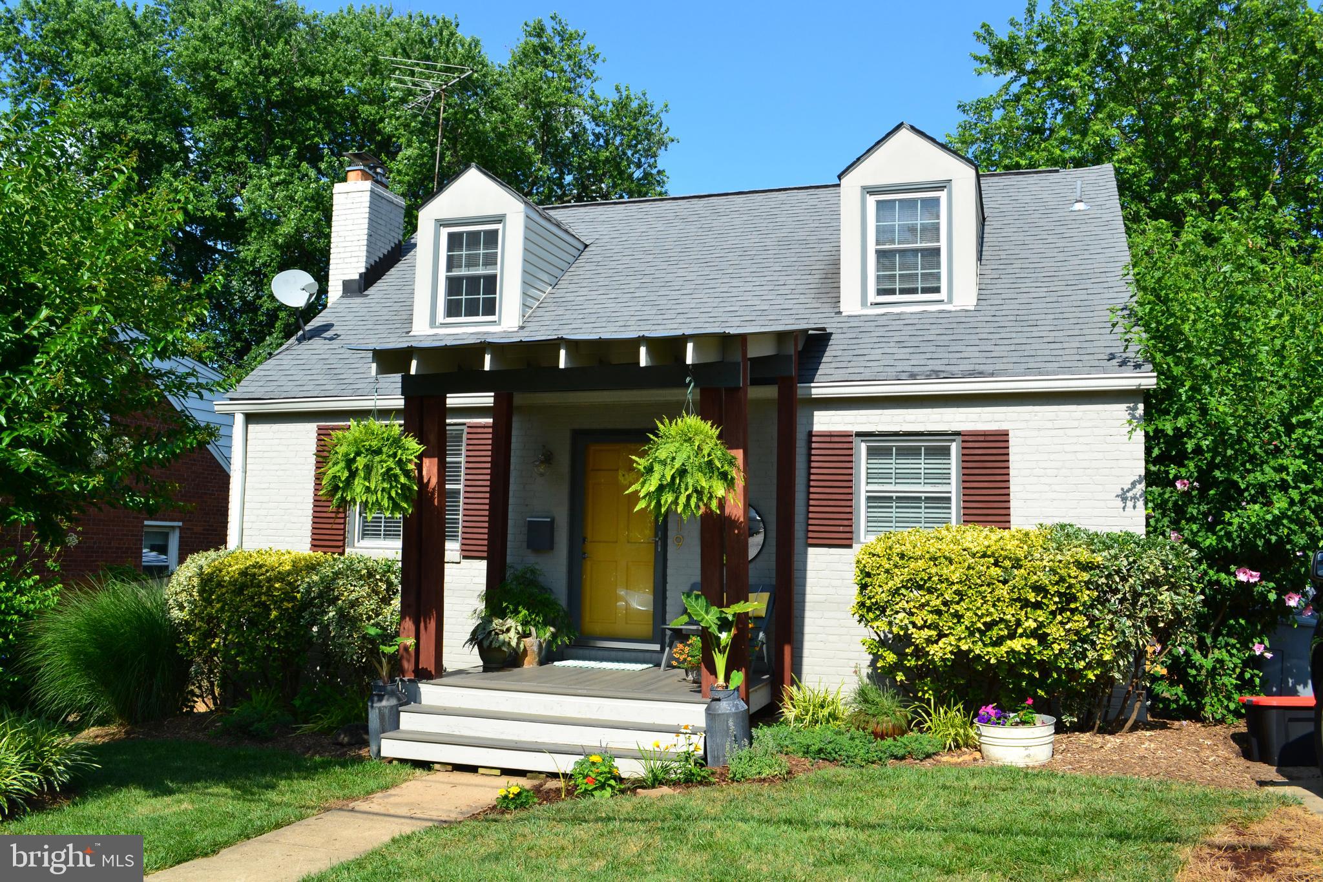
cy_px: 441
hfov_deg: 61.9
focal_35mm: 30
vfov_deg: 43.6
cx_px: 662
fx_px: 1102
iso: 400
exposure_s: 1/400
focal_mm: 20
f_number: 11
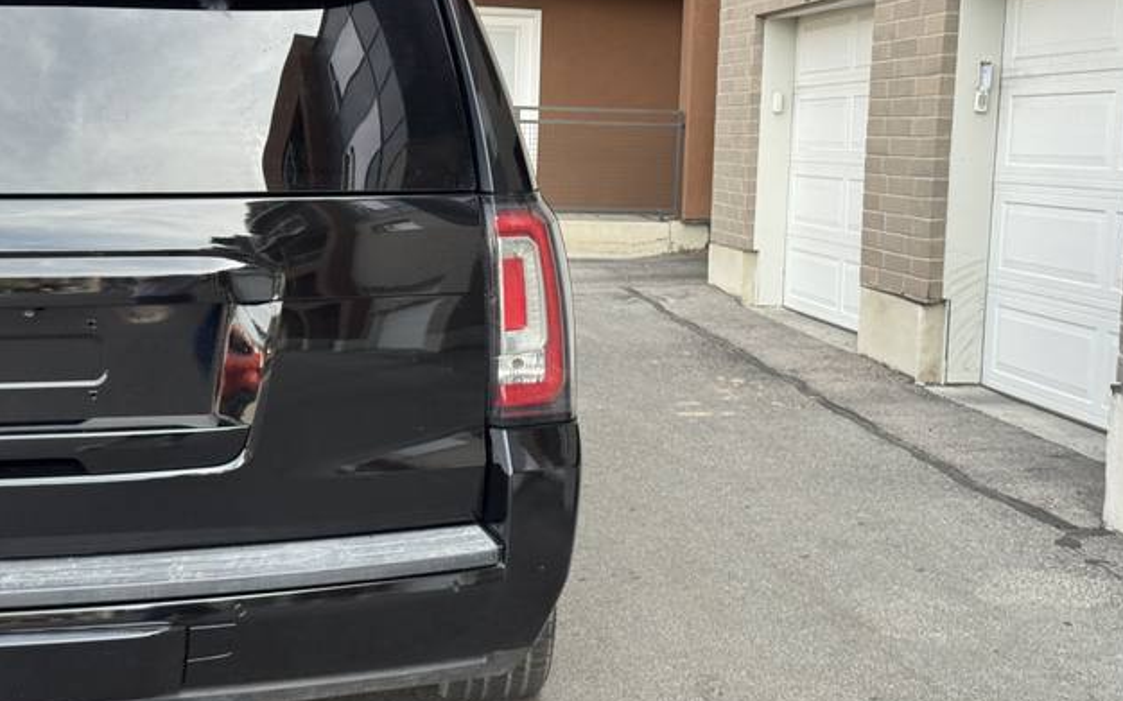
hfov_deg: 38.9
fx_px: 1591
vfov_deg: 24.9
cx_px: 570
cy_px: 353
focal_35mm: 52
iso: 64
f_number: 1.78
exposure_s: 1/374
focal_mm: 6.76
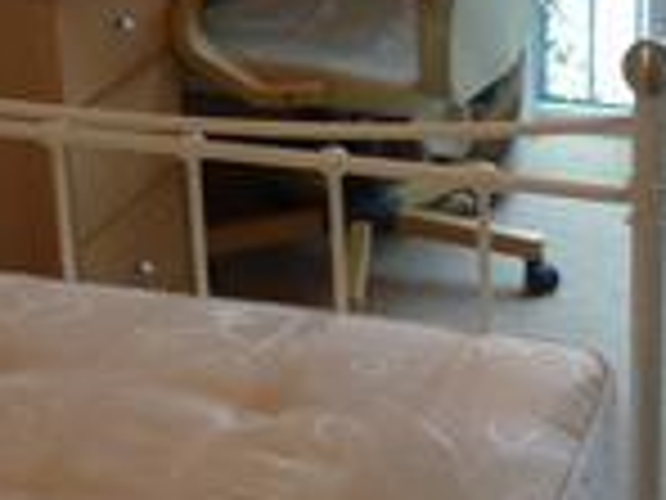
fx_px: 2001
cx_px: 495
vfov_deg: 14.2
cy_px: 153
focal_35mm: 104
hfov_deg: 18.8
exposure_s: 1/4
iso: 100
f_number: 4.5
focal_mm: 4.3
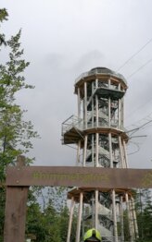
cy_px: 170
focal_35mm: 55
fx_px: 364
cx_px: 93
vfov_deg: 36.3
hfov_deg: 23.5
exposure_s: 1/435
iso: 50
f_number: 1.8
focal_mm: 4.75
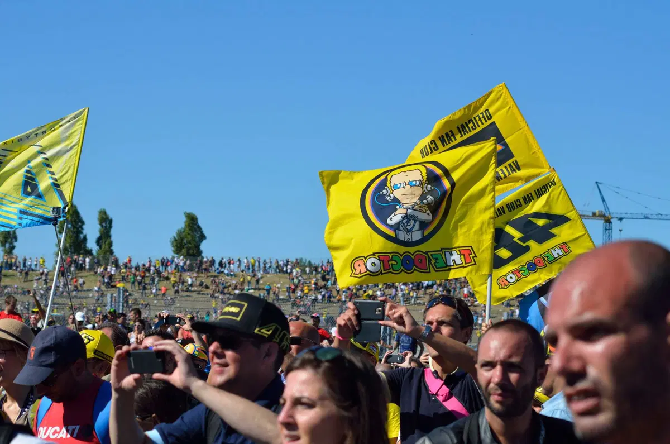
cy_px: 222
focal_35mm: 105
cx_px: 335
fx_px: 1950
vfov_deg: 13.0
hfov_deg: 19.5
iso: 400
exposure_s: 1/2000
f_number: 8
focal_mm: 70
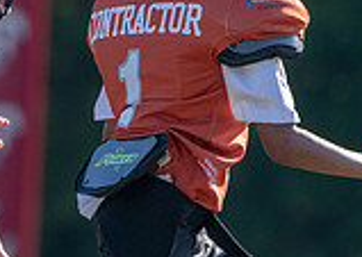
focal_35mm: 1929
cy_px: 157
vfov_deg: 0.7
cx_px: -23
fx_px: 19799
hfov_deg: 1.0
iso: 500
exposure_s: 1/1600
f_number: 5.6
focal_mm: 400
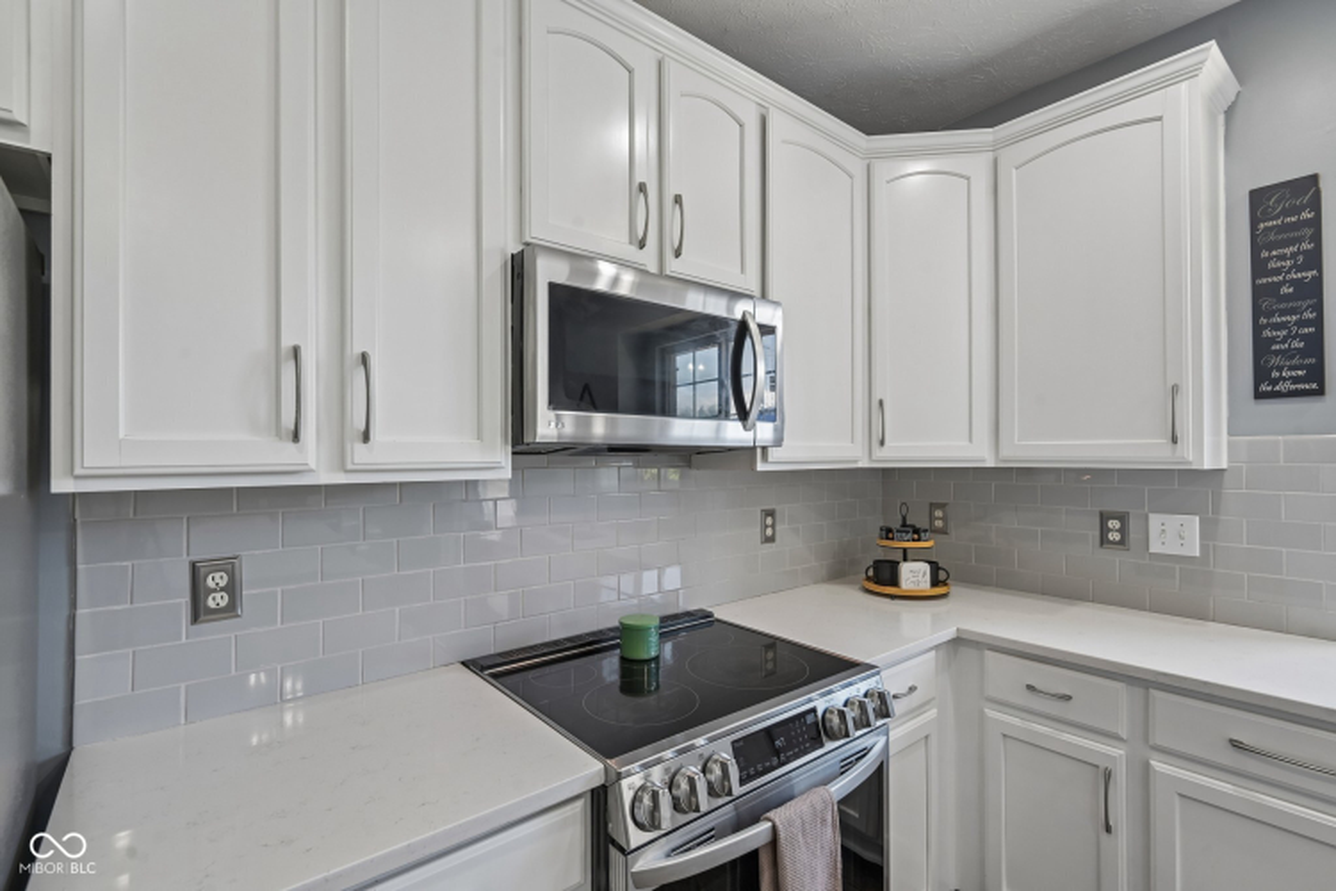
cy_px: 446
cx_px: 668
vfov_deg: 73.7
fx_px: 594
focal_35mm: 16
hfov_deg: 96.7
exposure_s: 1/15
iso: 360
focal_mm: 16
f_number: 8
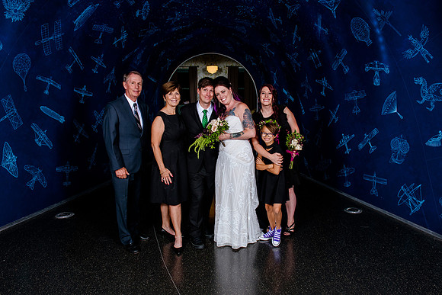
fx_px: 321
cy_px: 143
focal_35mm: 26
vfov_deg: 49.3
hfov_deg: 69.0
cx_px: 221
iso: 640
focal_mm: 24
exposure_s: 1/125
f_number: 6.3
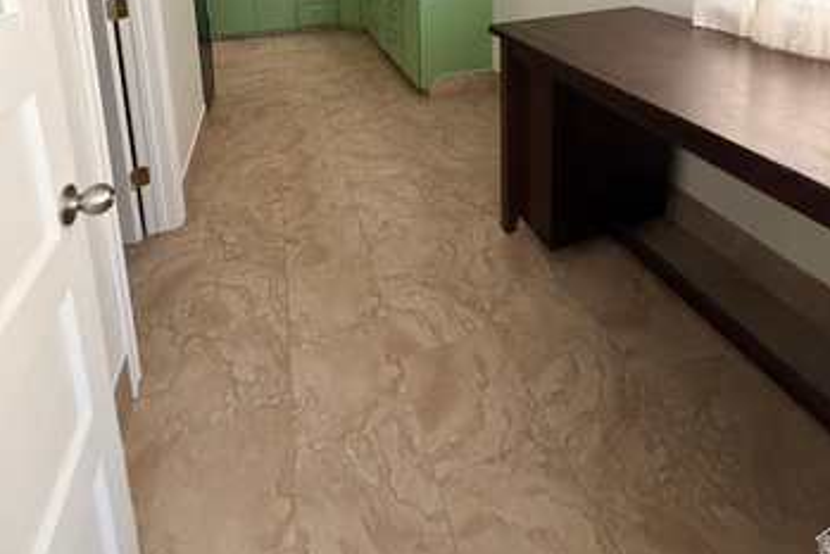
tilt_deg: -8.7
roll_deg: +1.6
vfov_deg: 49.7
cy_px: -7
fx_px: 461
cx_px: 426
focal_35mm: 20
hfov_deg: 83.9
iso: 640
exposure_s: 1/60
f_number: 2.2
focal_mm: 2.22
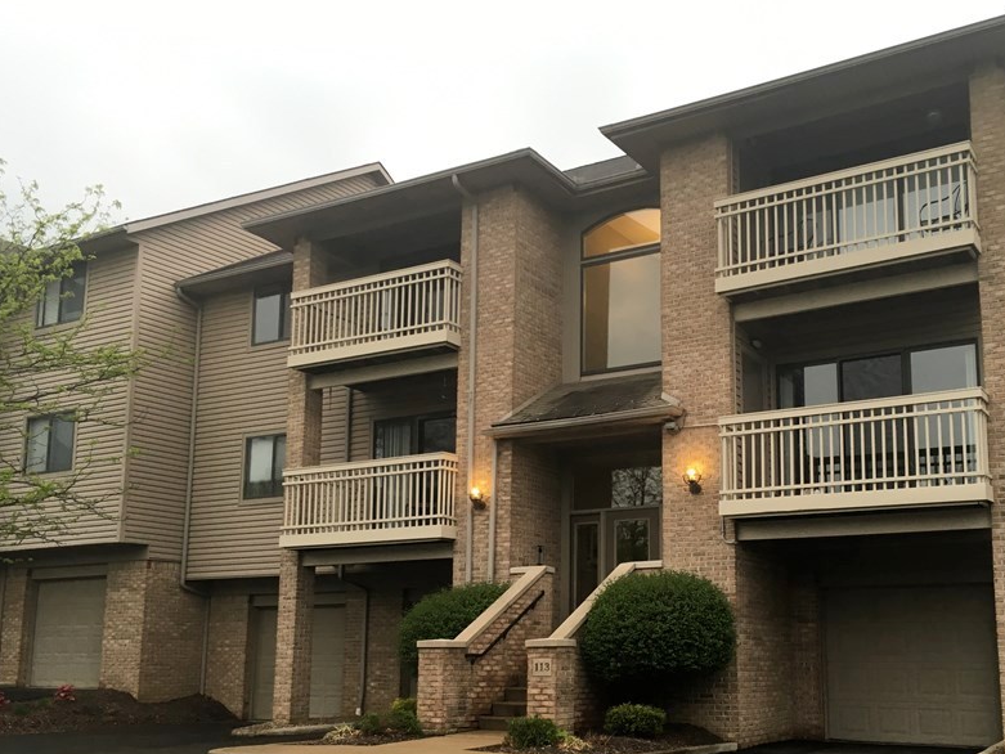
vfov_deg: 37.5
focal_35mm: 38
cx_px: 592
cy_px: 477
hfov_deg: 48.7
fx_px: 1103
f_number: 2.2
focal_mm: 4.15
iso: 25
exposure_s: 1/40
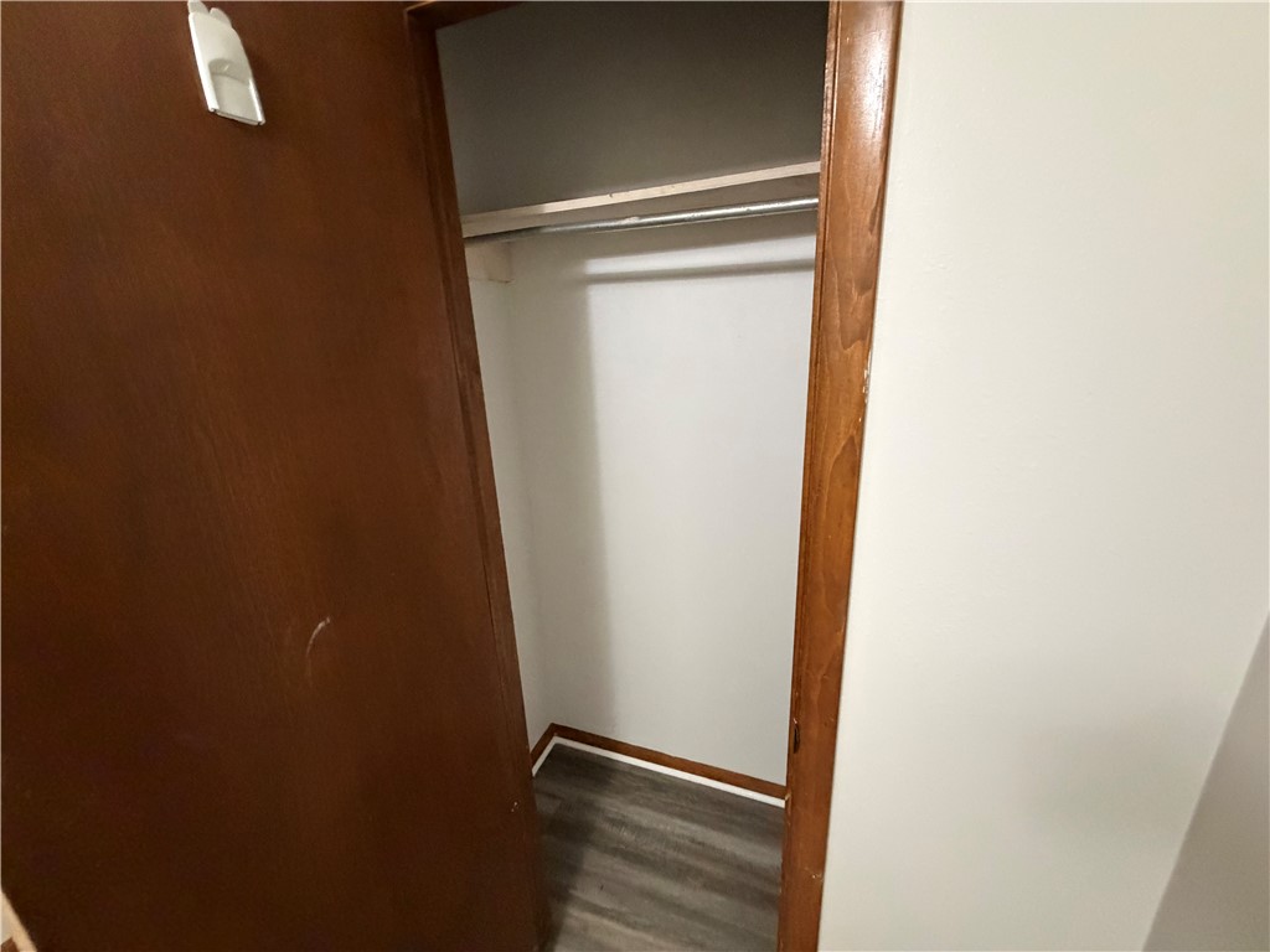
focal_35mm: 14
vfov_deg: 85.7
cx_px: 635
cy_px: 476
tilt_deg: -19.1
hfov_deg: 102.1
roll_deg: +1.5
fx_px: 514
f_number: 2.2
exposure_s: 1/60
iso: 1000
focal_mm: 2.22
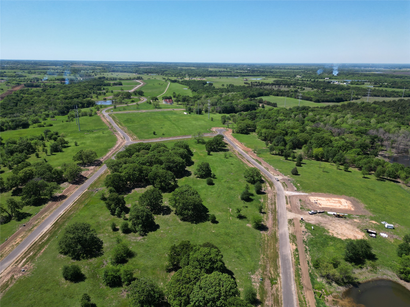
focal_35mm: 24
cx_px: 205
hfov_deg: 71.6
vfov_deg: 56.8
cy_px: 154
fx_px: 284
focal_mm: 6.72
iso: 110
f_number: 1.7
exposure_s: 1/2500
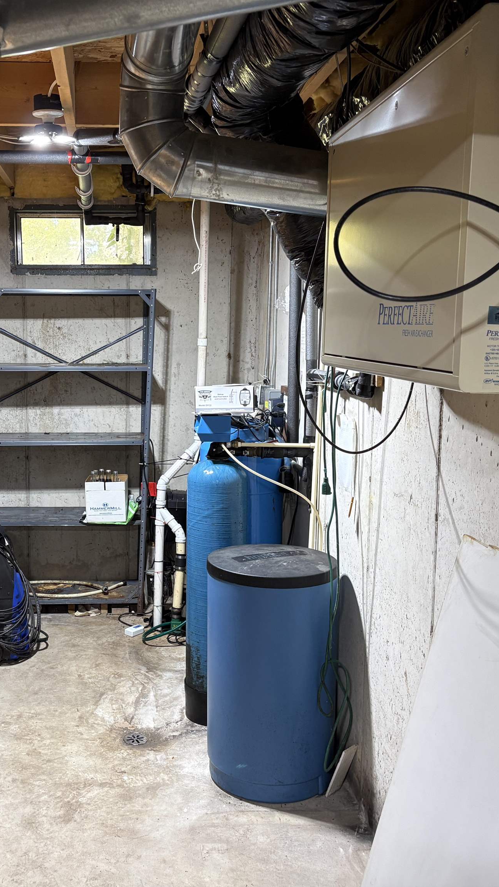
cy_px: 445
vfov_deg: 52.8
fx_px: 894
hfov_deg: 30.8
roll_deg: +0.1
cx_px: 141
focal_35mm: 38
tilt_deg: -8.2
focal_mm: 5.96
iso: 100
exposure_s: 1/60
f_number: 1.6
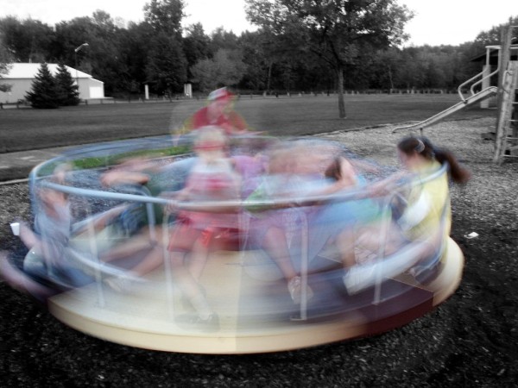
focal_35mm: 35
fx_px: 524
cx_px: 259
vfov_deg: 40.7
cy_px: 194
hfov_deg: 52.6
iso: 100
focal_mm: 7.18
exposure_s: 1/6
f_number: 6.7
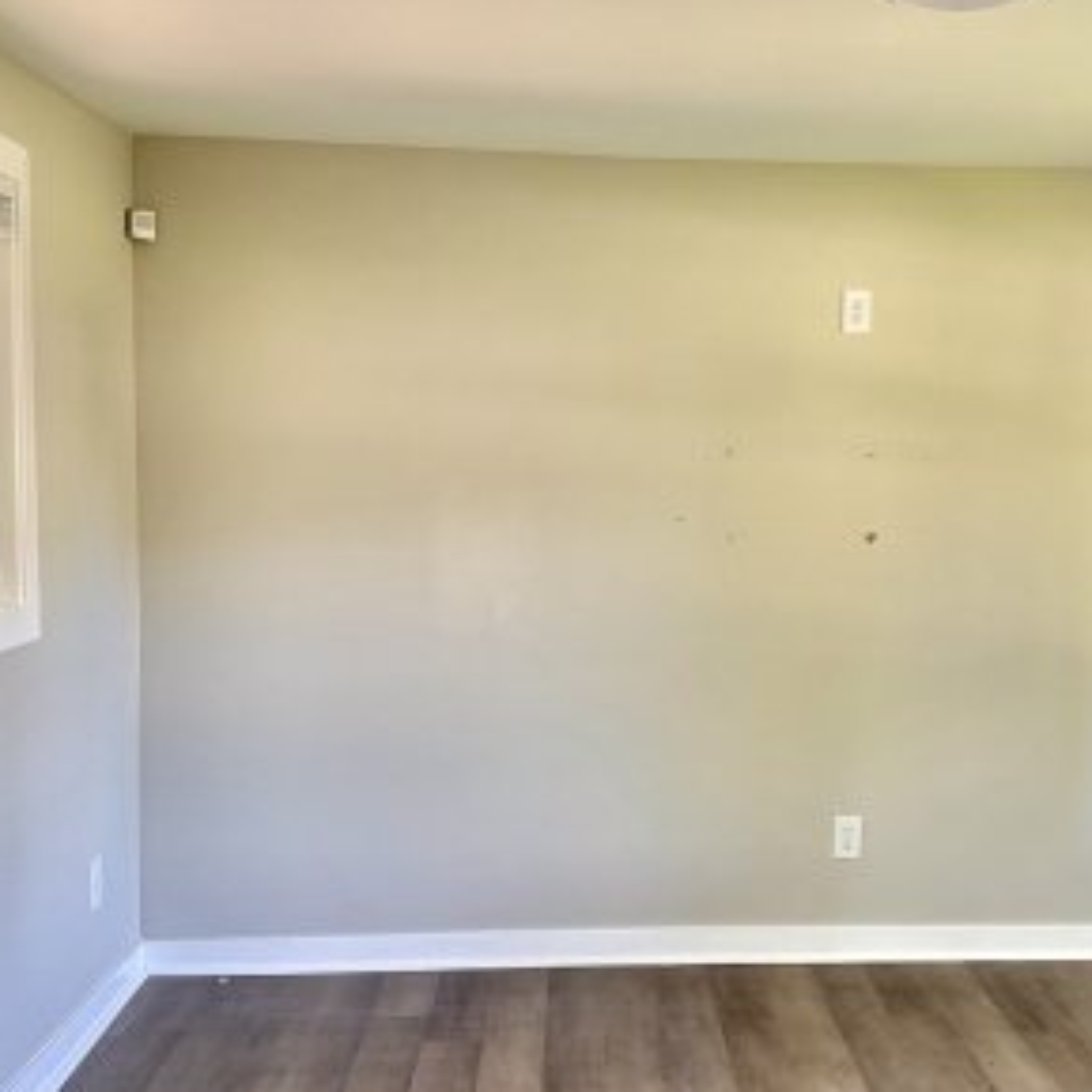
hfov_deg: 34.3
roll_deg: -2.0
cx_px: 742
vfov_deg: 34.7
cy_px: 559
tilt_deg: -2.0
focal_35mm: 49
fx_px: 1749
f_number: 1.78
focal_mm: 6.76
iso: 200
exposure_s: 1/100
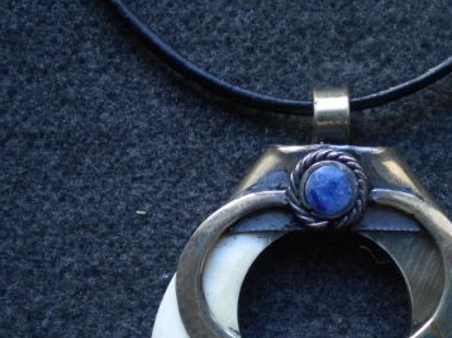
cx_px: 332
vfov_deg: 21.0
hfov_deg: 27.8
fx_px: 900
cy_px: 280
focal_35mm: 69
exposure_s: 1/60
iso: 302
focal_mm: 7.4
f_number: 3.5
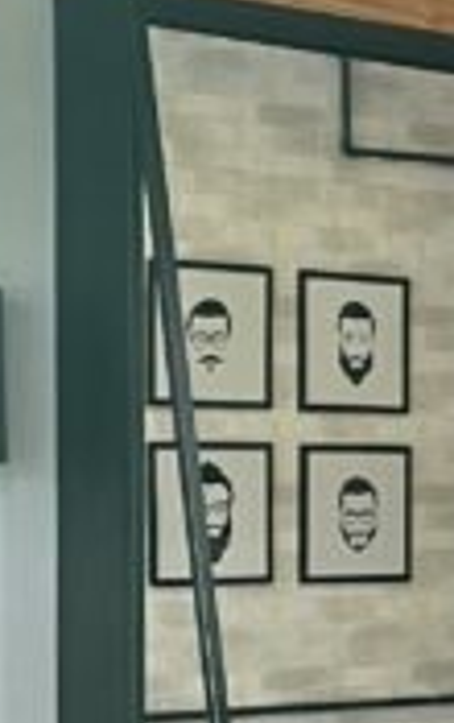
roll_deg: -0.4
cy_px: 558
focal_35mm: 151
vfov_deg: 13.8
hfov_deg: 8.2
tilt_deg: -1.2
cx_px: 953
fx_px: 2977
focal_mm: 4.2
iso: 160
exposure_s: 1/60
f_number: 1.6
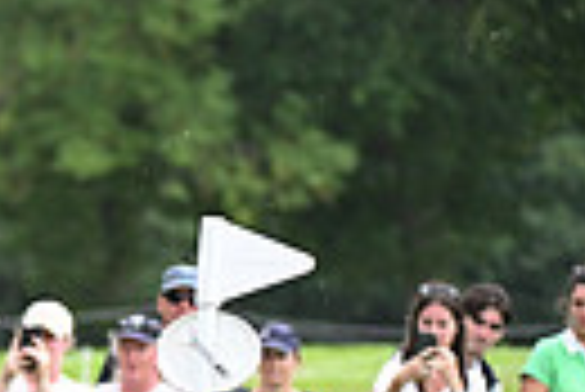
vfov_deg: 1.5
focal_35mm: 891
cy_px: 426
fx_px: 14495
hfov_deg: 2.3
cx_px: -693
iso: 1800
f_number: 5
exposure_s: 1/1600
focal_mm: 200
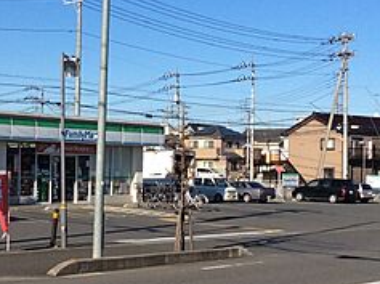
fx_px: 888
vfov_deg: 18.2
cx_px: 143
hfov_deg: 24.1
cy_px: 154
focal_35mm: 81
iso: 32
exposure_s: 1/1634
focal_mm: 3.3
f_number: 2.4
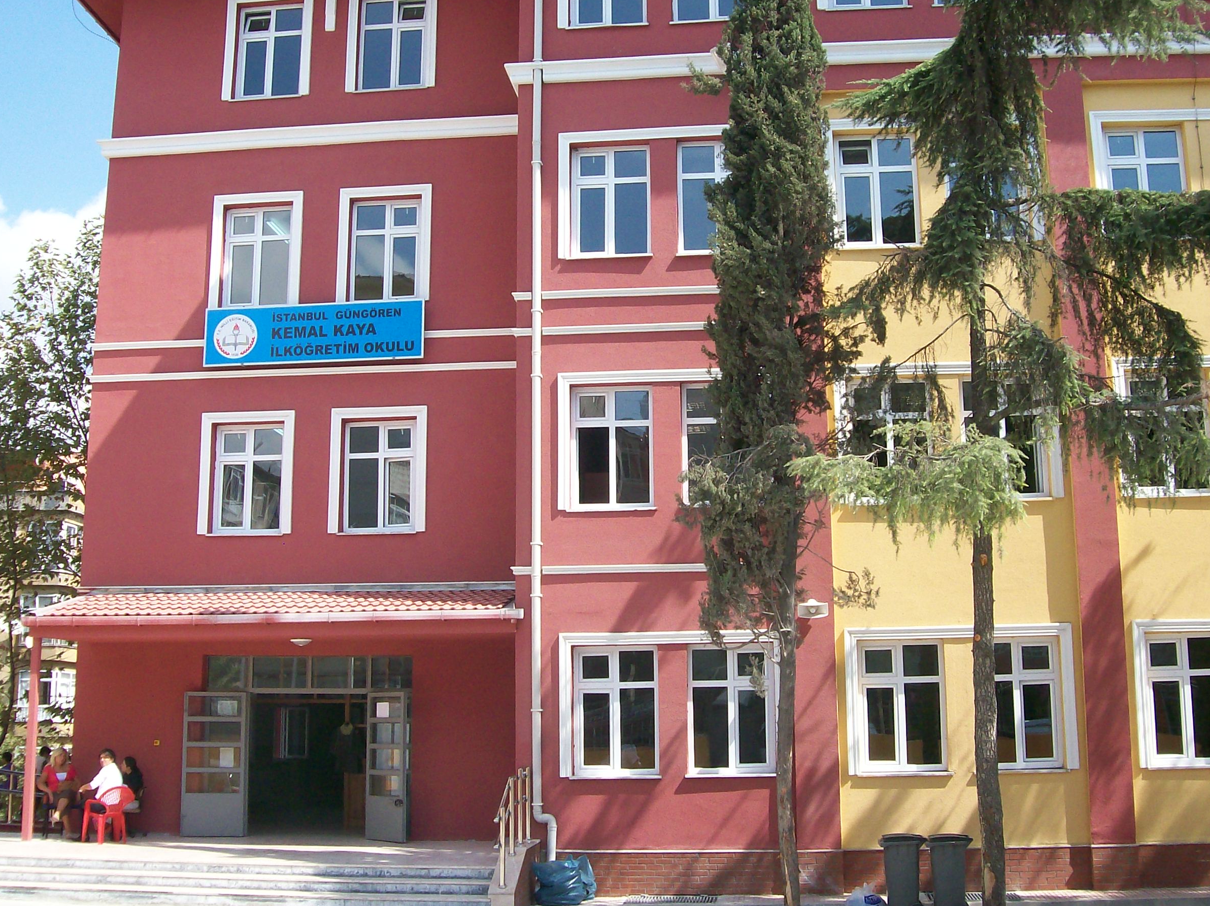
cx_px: 635
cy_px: 420
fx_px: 1502
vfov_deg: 33.5
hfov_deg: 43.9
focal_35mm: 43
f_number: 4.8
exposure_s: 1/366
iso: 80
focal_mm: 6
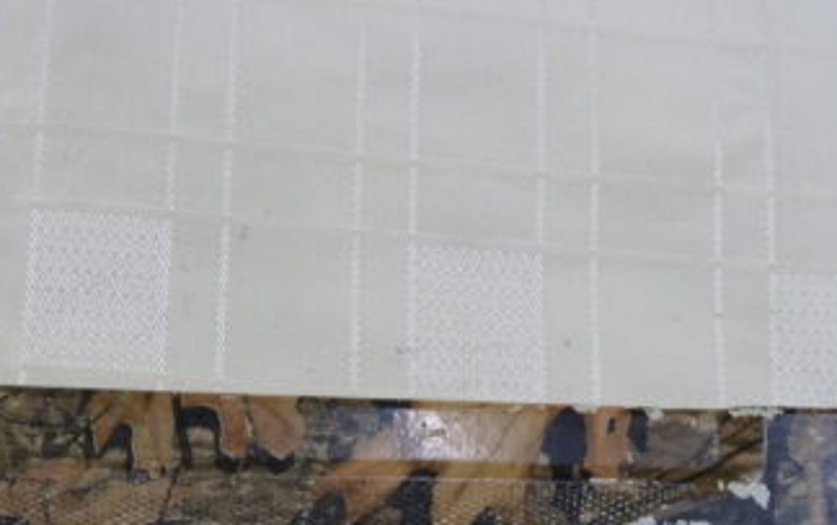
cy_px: 522
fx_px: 1119
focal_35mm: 49
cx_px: 284
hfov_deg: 40.6
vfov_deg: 25.1
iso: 250
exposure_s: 1/30
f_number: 3.3
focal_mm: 4.1
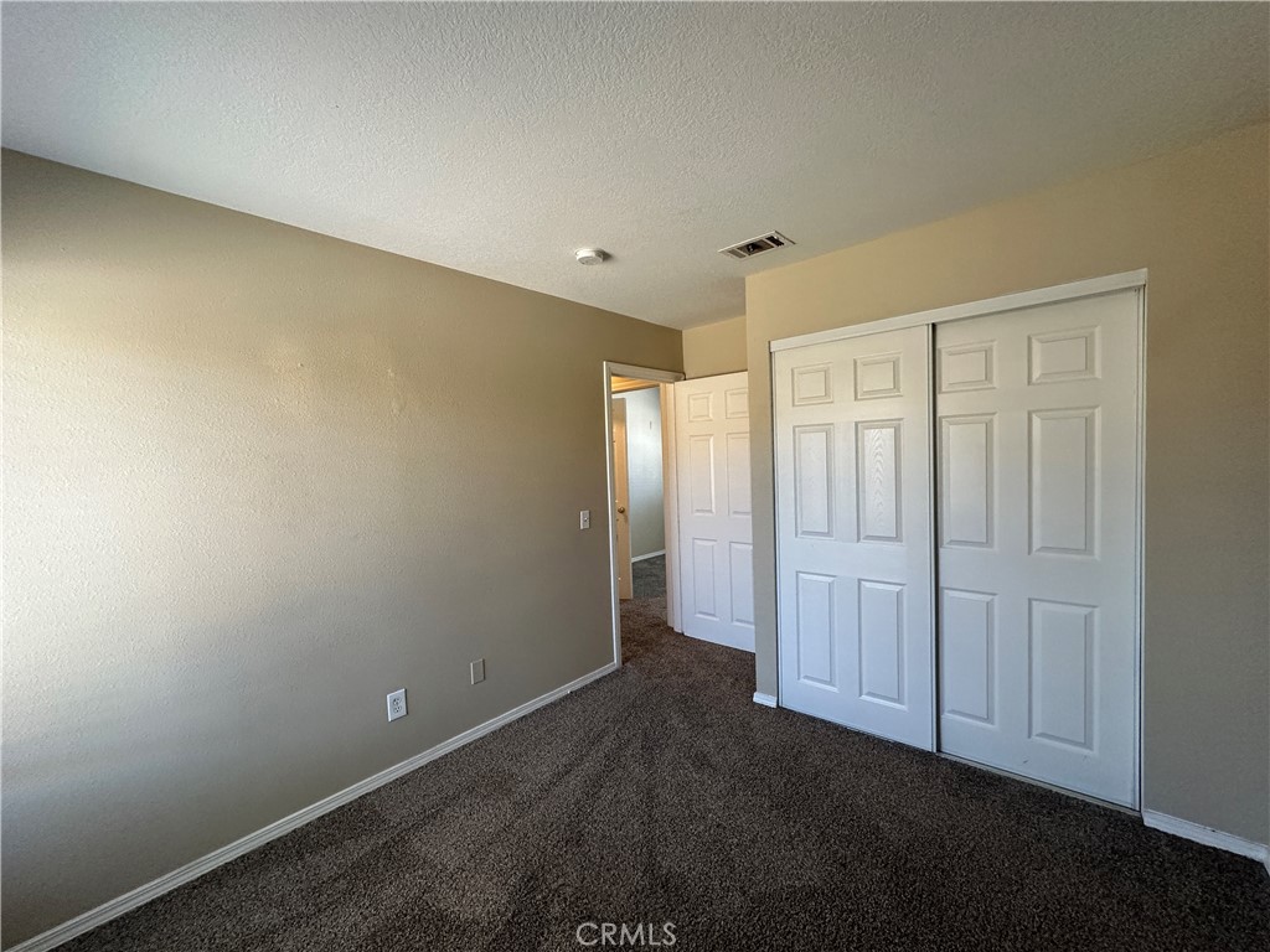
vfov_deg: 85.7
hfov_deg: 102.1
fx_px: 514
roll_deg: +1.9
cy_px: 476
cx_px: 635
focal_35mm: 14
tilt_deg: -0.5
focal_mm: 2.22
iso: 200
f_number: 2.2
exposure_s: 1/120
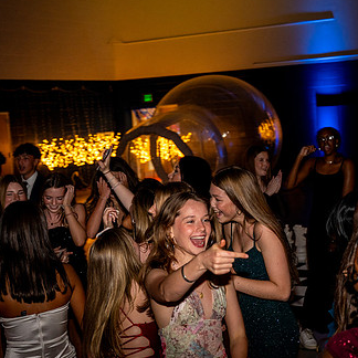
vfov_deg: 26.9
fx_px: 749
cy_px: 162
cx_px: 274
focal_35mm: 64
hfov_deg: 26.5
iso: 1250
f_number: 4
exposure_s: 1/80
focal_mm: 42
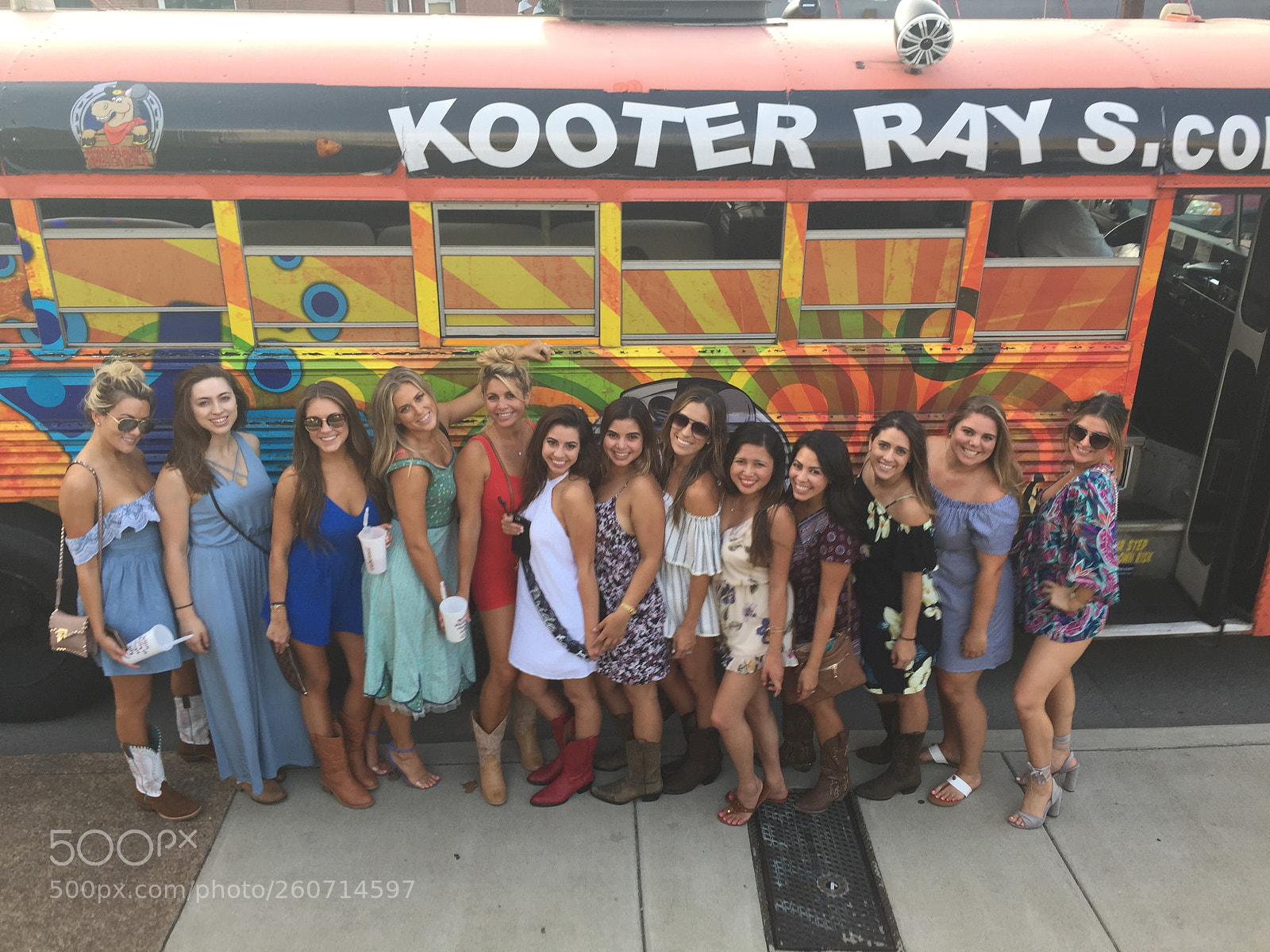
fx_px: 1064
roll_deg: -0.1
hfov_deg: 61.7
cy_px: 476
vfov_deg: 48.2
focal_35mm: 29
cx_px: 635
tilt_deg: -20.0
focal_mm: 4.15
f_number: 2.2
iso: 32
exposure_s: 1/120
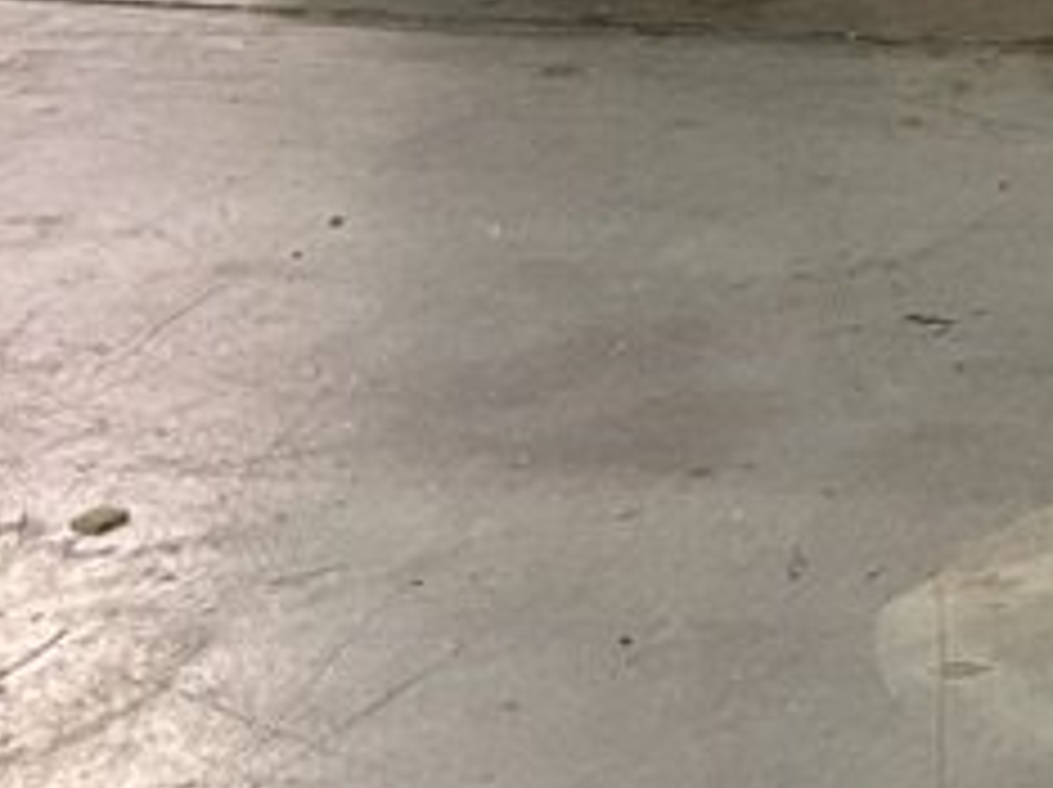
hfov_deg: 13.8
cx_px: 2295
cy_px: -797
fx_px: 3464
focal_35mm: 114
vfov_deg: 11.6
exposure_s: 1/50
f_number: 1.5
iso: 250
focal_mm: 5.7
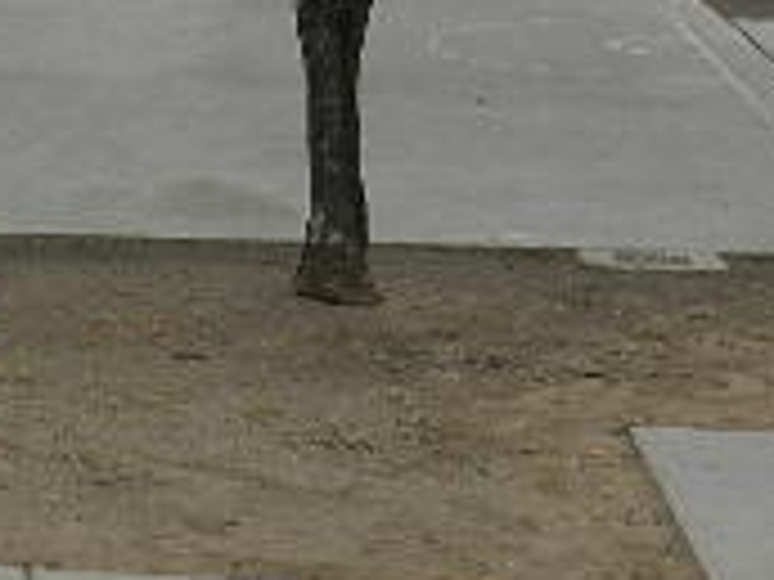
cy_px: -337
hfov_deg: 15.0
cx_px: -495
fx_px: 2661
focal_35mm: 119
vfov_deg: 11.8
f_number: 4
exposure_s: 1/1250
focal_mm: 5.6
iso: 160
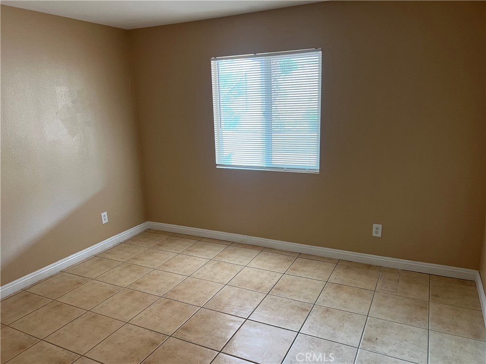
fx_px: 365
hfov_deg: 67.3
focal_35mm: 26
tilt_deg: -14.3
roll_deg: +2.7
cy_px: 182
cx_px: 243
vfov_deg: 53.1
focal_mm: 5.7
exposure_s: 1/60
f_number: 1.5
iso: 125
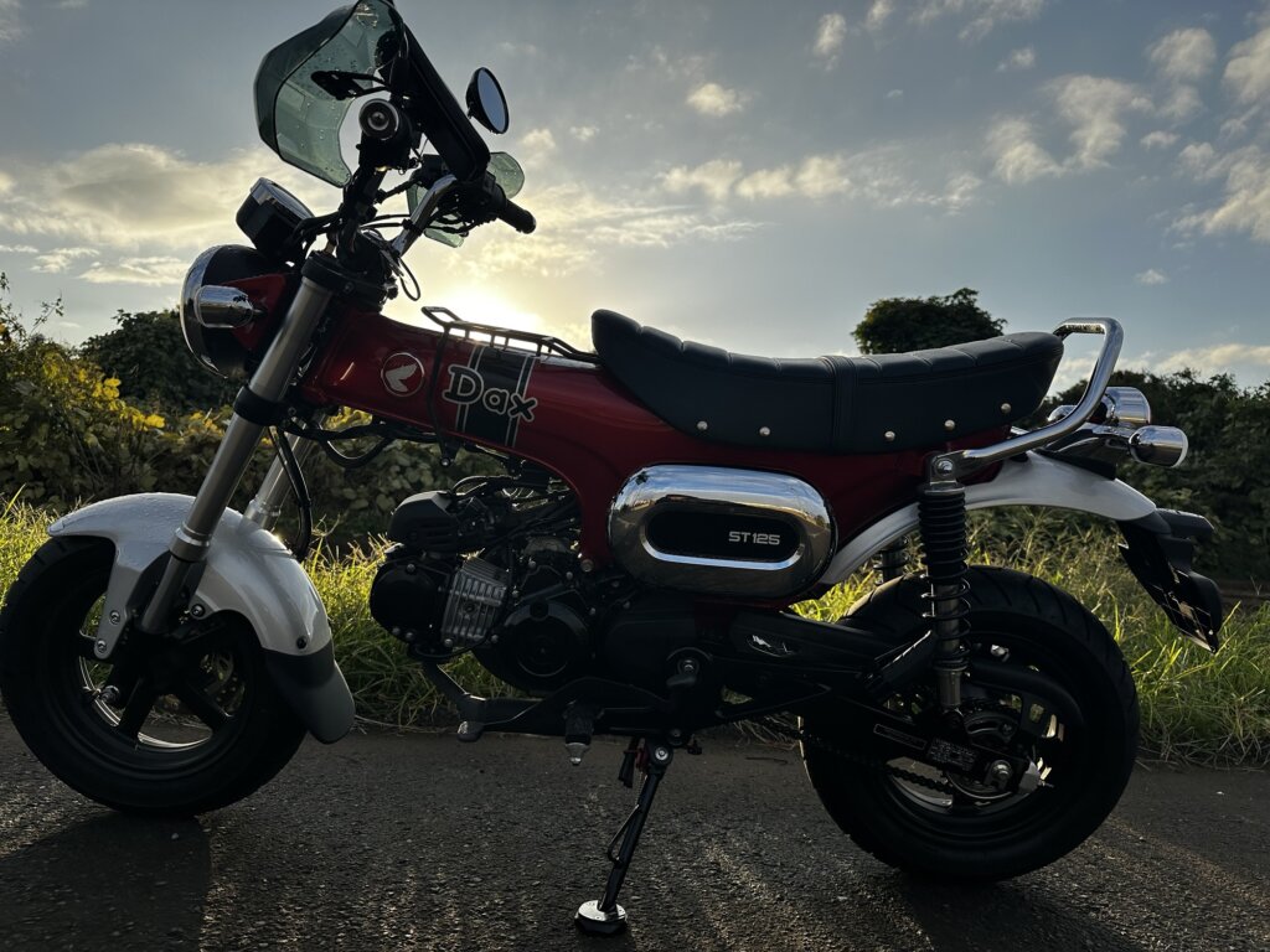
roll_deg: -3.4
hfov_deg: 71.6
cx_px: 635
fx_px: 881
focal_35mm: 24
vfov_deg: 56.8
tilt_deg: +1.2
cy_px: 476
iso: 80
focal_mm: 6.86
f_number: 1.78
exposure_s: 1/5000
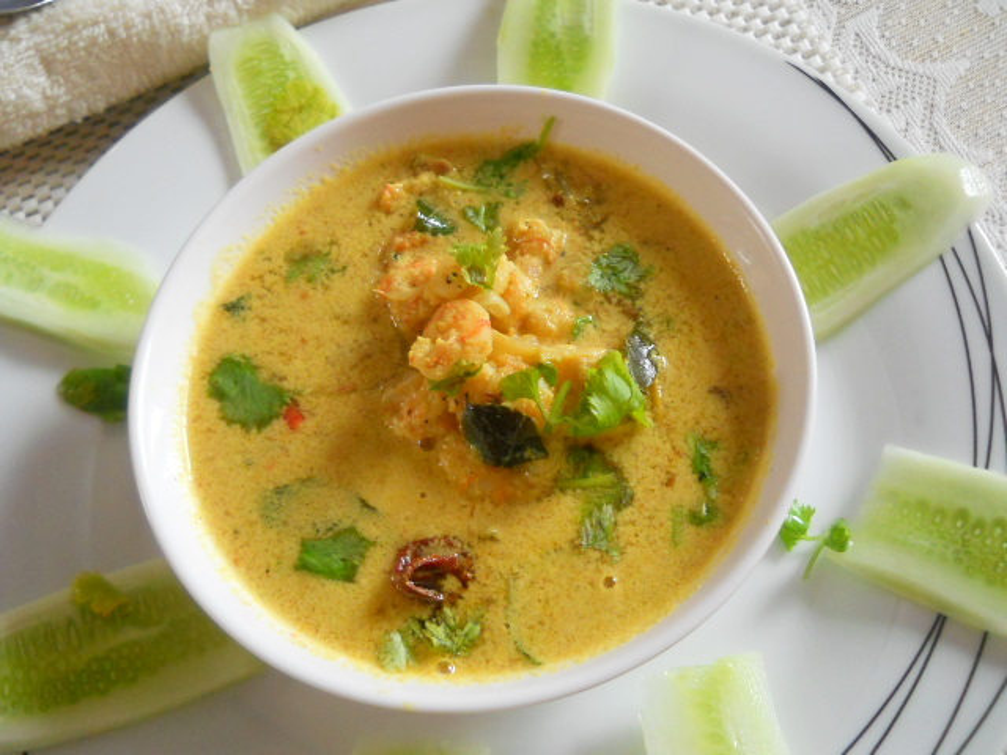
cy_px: 378
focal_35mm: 41
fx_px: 1193
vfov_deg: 35.1
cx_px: 504
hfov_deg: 45.8
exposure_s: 1/80
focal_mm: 6.72
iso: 400
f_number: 3.1
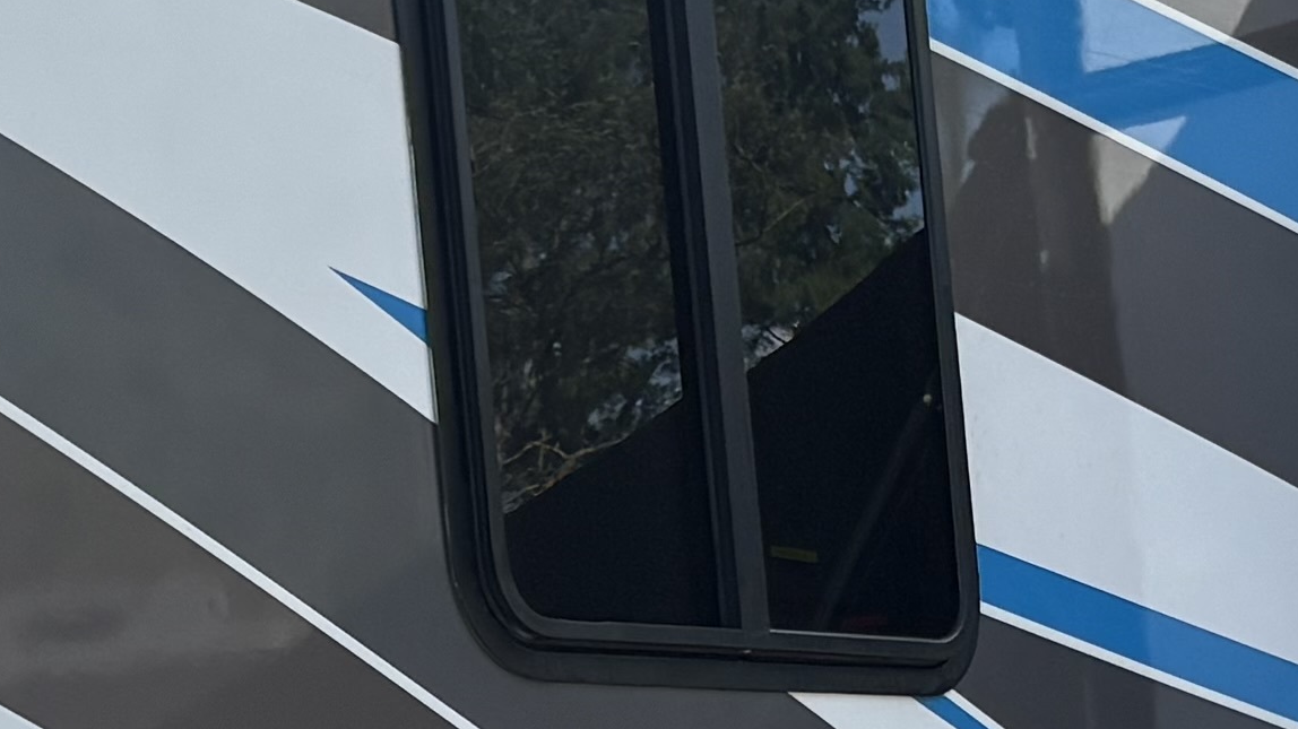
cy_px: 880
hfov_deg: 15.2
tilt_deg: +1.5
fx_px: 4852
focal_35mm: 141
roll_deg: +6.8
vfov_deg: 8.5
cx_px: 680
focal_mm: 5.96
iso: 50
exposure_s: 1/2141
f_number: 1.6
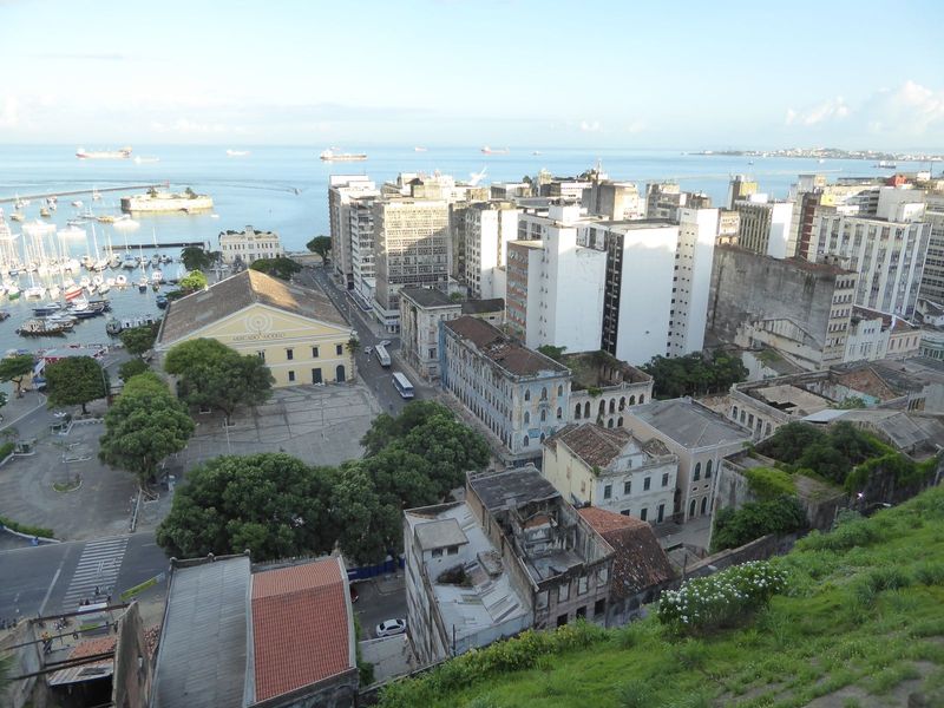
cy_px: 354
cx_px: 472
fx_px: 682
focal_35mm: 25
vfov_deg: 54.9
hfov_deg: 69.4
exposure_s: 1/320
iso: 160
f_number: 3.3
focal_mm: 4.3
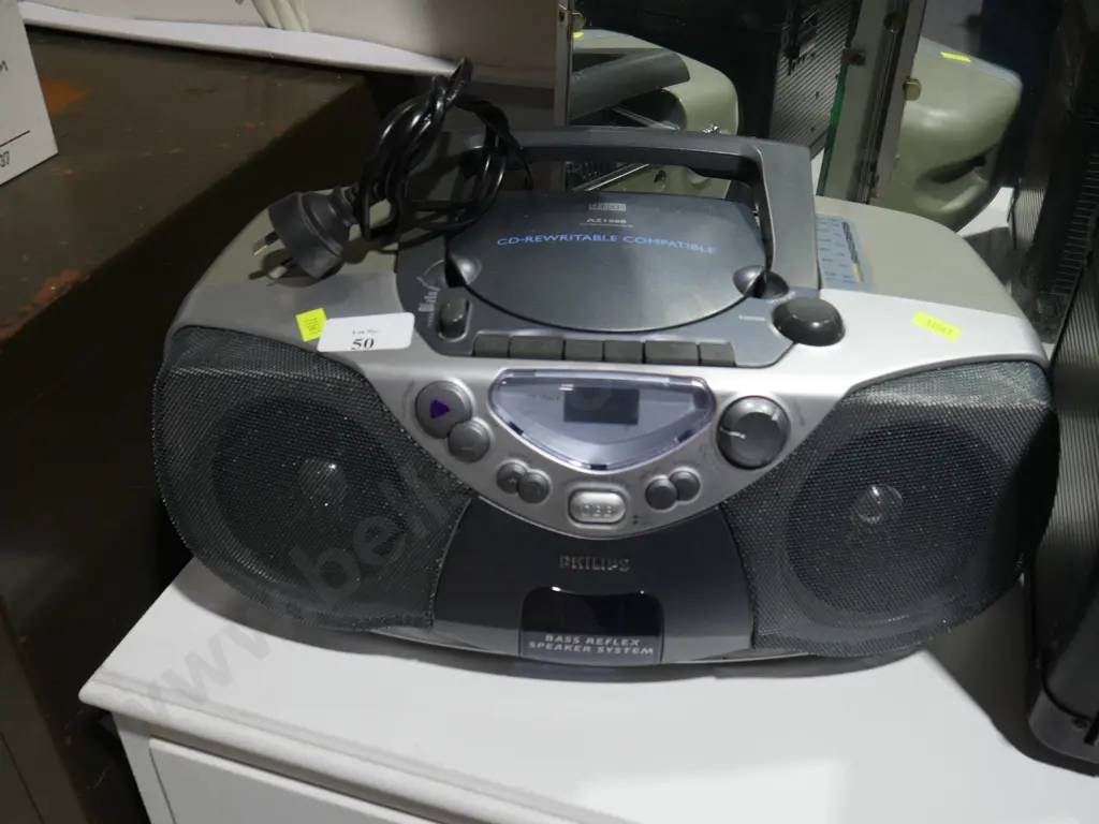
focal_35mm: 34
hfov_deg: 54.0
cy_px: 412
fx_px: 1079
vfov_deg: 41.8
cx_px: 550
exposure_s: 1/60
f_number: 5
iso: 250
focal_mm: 17
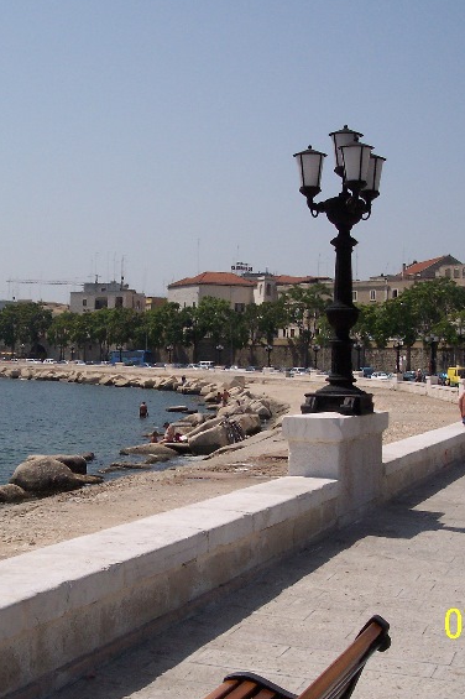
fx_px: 1086
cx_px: 190
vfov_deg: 35.7
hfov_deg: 24.1
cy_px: 345
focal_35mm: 56
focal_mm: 8
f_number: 4.8
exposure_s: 1/1000
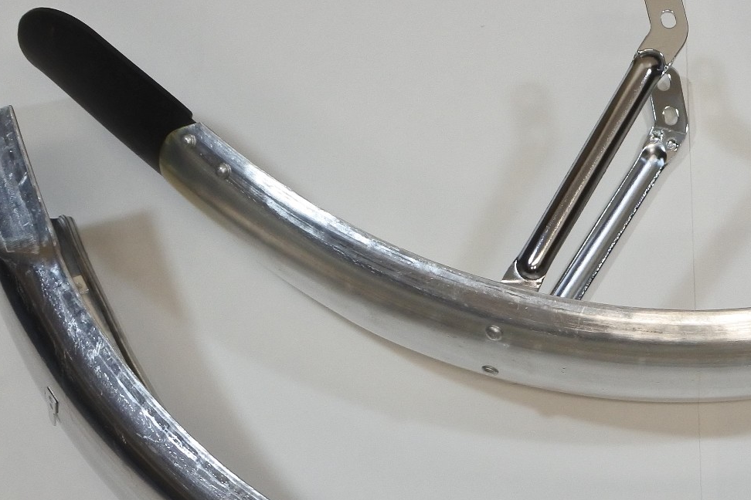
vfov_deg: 22.2
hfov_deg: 31.4
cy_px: 321
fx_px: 1272
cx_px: 668
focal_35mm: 61
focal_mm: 11.2
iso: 500
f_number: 3.8
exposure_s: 1/125
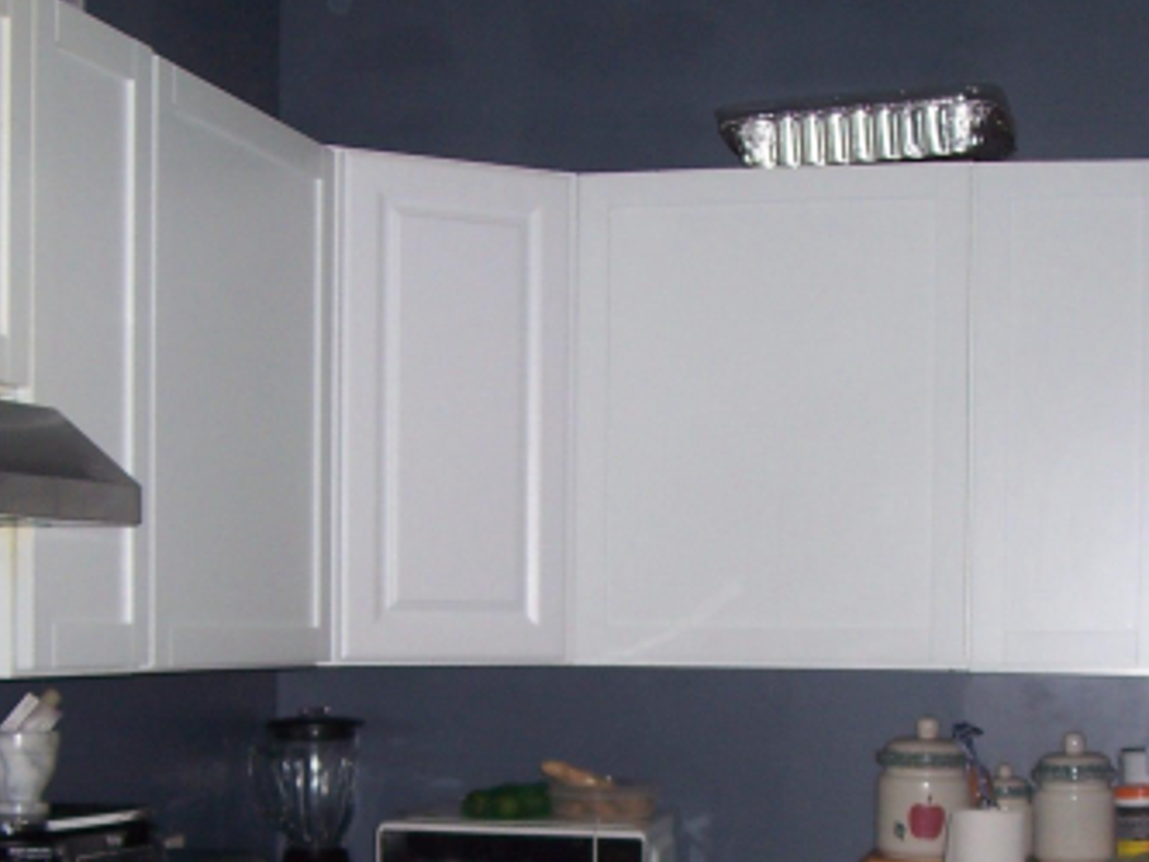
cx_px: 650
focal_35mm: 68
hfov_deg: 28.5
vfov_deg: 21.1
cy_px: 800
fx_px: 2258
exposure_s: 1/60
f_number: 2.7
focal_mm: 5.6
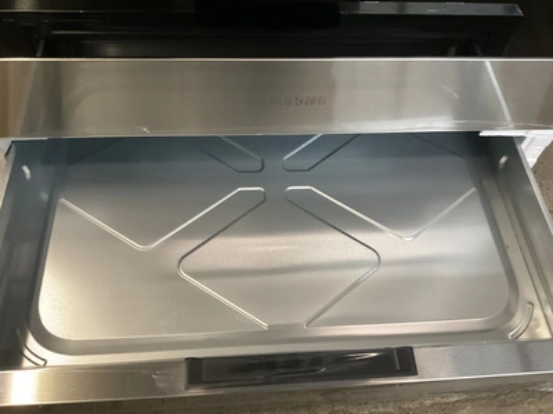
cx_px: 276
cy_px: 207
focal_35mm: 29
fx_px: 463
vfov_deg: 48.2
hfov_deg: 61.7
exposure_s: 1/40
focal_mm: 3
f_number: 1.8
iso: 320
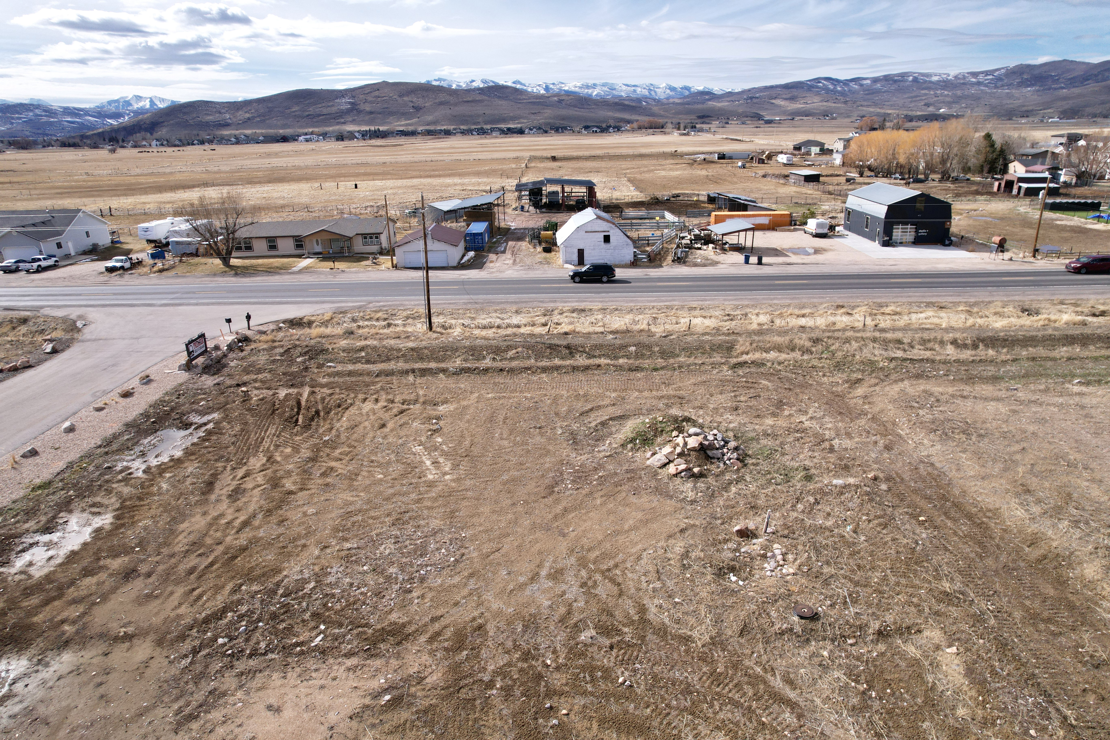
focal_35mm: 22
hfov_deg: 78.6
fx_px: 678
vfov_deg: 57.2
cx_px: 555
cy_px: 370
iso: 200
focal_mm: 8.38
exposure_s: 1/3000
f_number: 2.8
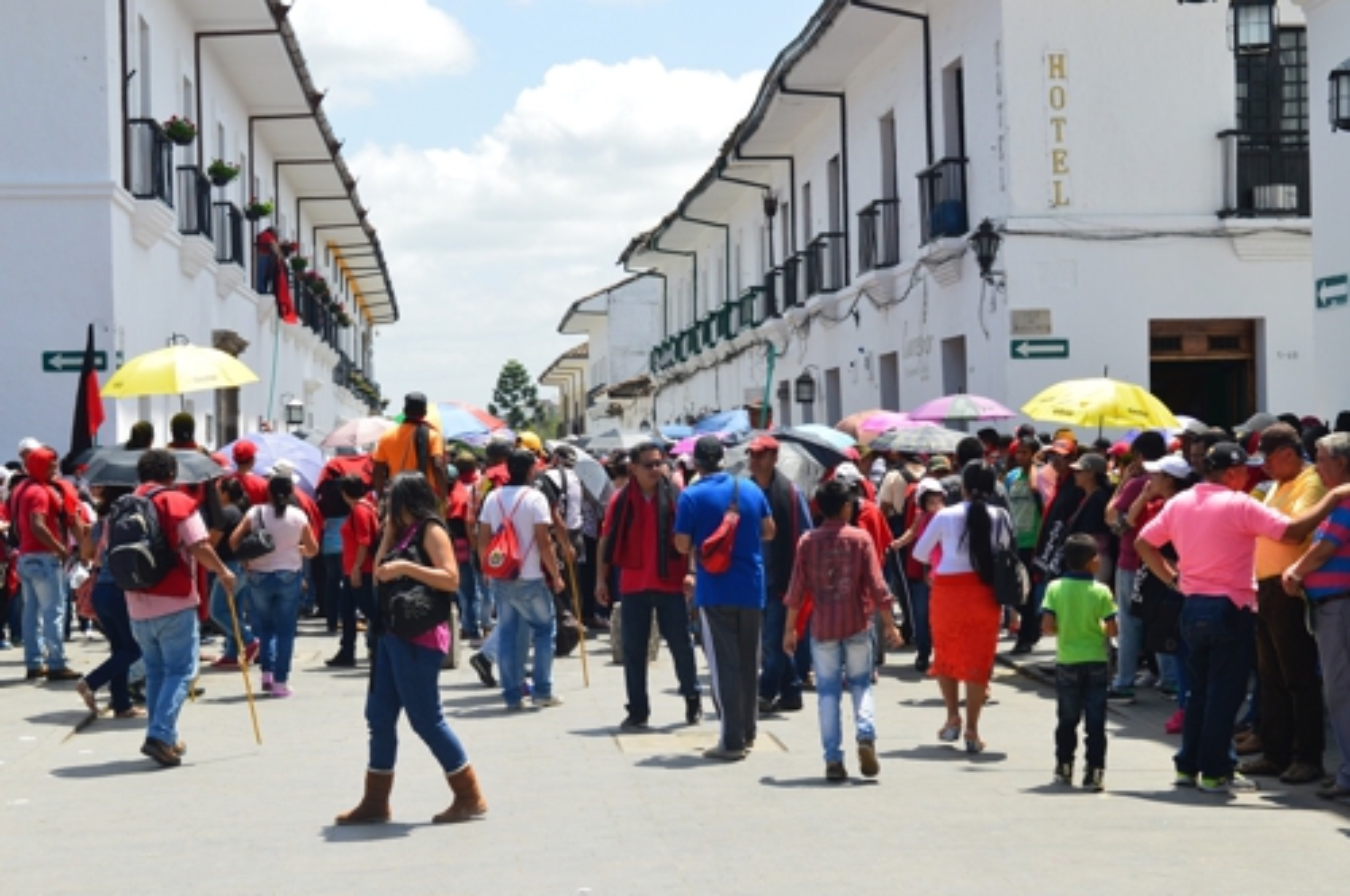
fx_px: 2359
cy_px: 448
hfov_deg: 31.9
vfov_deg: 21.5
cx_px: 675
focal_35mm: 63
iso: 400
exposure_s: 1/500
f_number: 11
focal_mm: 42
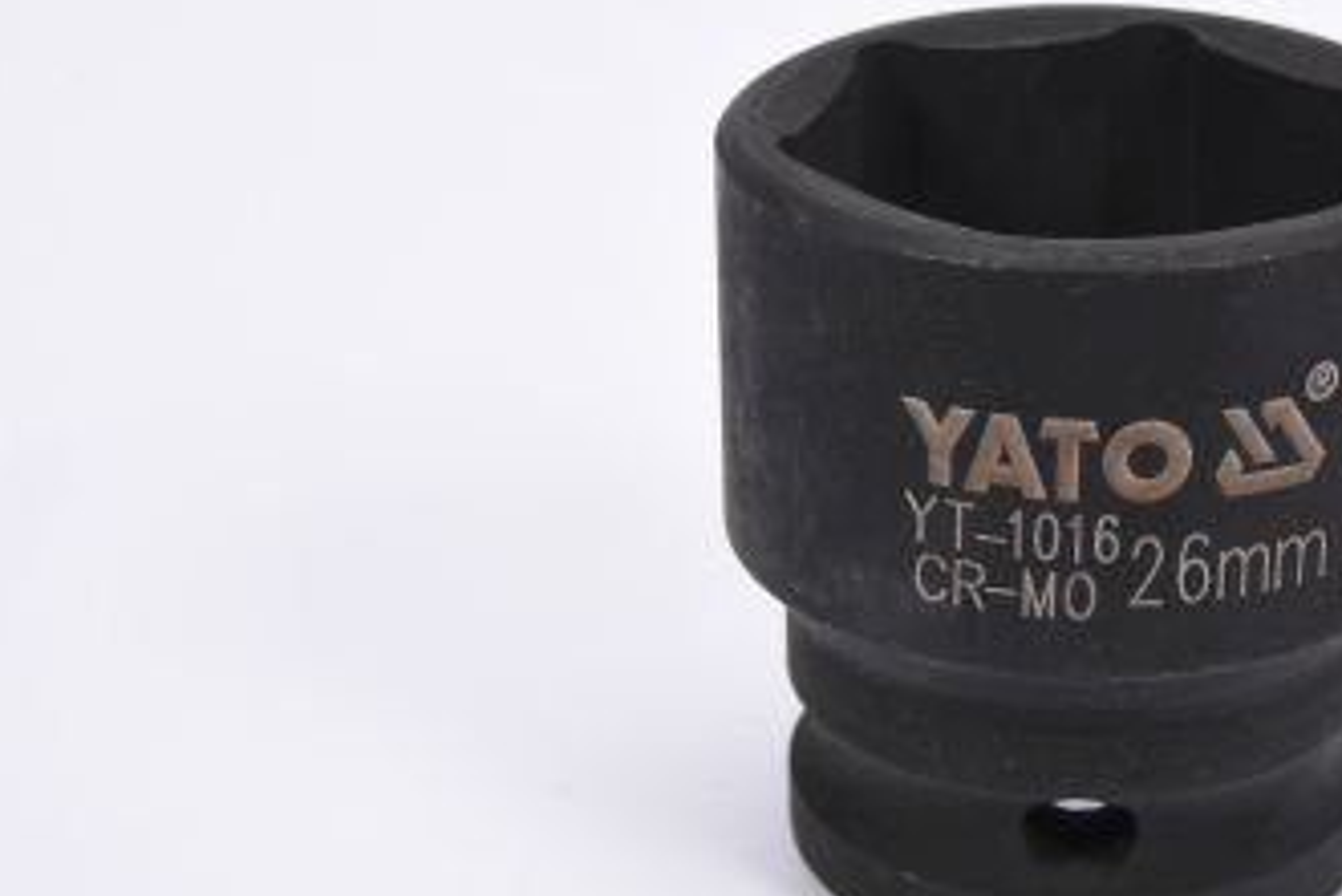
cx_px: 1097
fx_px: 4624
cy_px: 511
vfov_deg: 11.1
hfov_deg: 16.4
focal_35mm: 124
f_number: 16
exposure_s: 1/125
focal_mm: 50
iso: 250
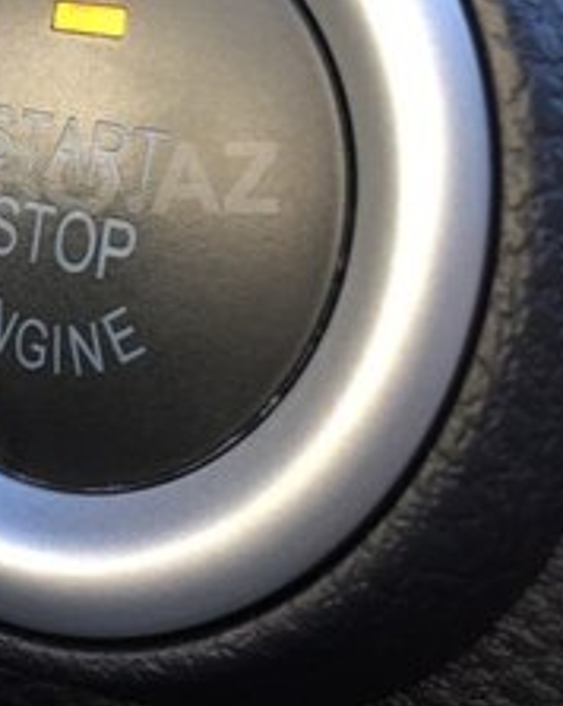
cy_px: 177
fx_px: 1314
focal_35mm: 63
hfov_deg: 23.4
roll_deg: +3.0
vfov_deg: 29.6
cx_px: 35
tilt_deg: -29.2
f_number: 2.2
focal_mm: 4.15
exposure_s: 1/50
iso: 40
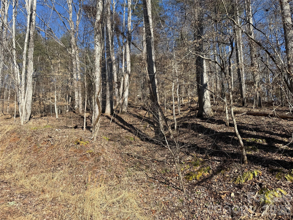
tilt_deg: +14.0
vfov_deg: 56.8
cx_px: 146
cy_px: 110
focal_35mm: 24
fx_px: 203
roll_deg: -1.2
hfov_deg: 71.6
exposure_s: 1/2445
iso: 80
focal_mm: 6.76
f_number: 1.78
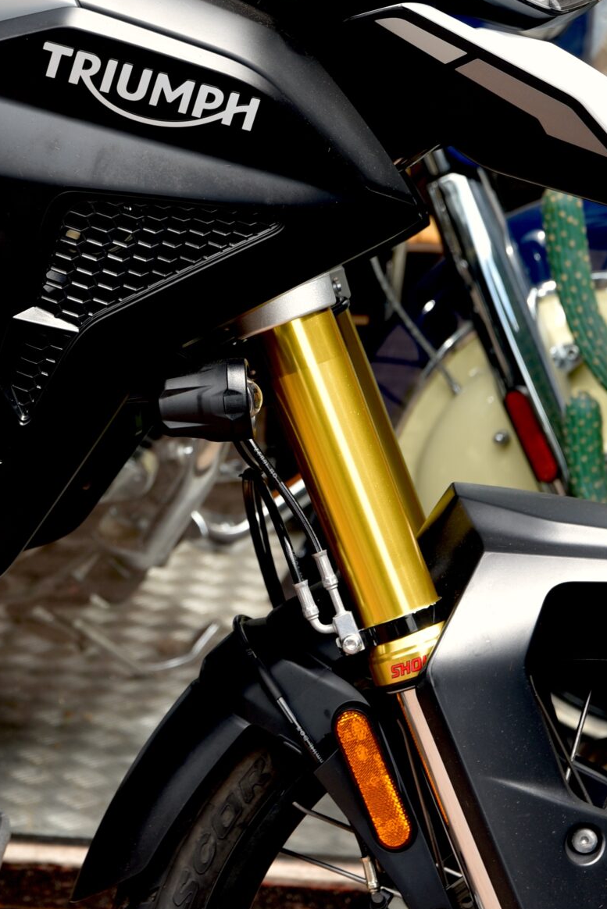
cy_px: 252
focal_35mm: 154
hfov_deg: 8.9
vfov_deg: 13.3
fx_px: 3891
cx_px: 72
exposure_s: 1/125
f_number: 5.6
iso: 100
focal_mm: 70
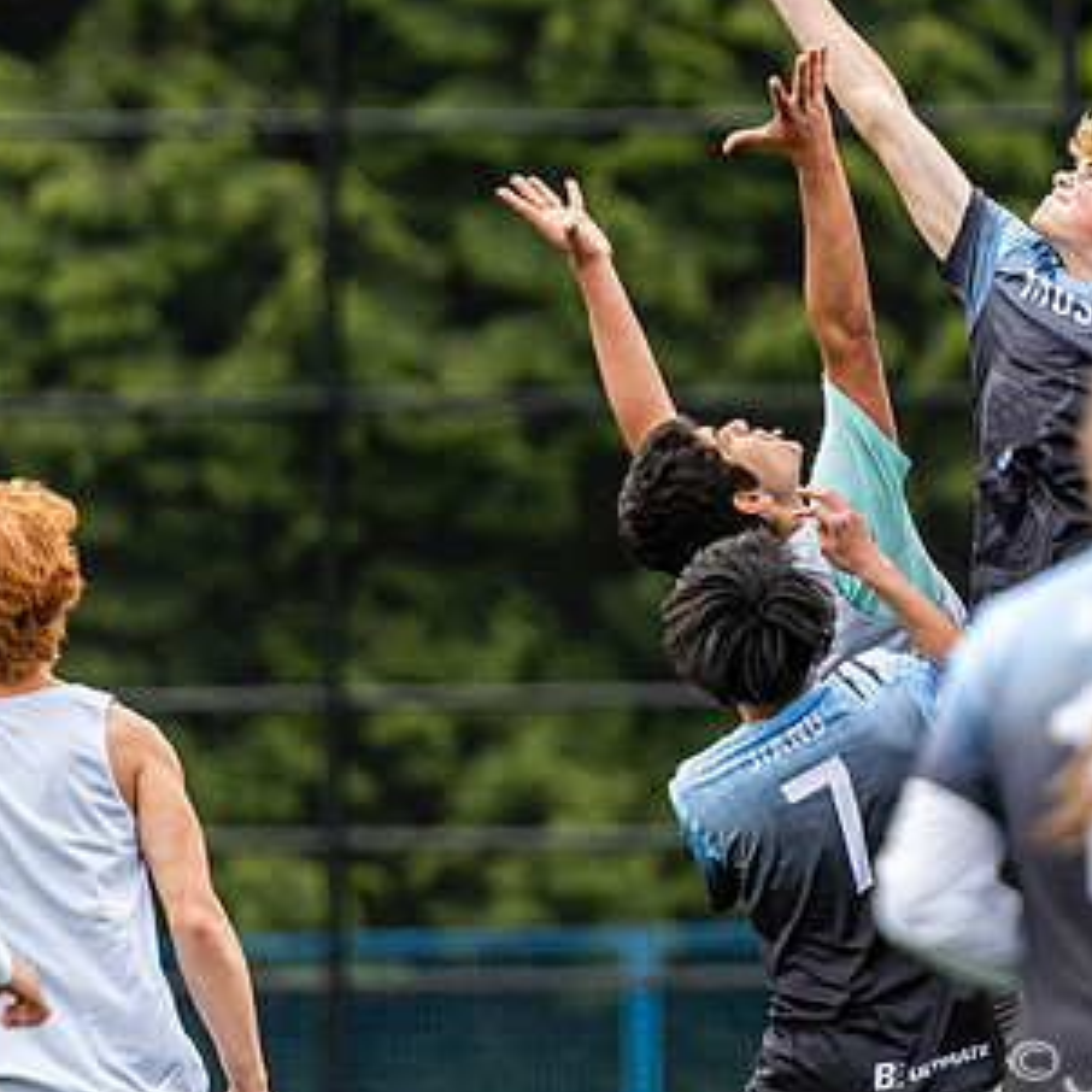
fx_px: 26375
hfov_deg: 2.4
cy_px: 291
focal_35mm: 739
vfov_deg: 2.4
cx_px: 1200
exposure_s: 1/6400
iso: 1000
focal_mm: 200
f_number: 2.8
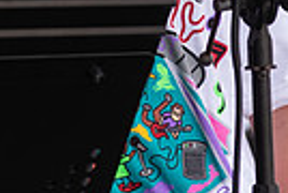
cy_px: -270
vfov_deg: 3.6
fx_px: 3055
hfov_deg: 5.4
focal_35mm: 381
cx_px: 186
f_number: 5
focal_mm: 70
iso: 200
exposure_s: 1/320
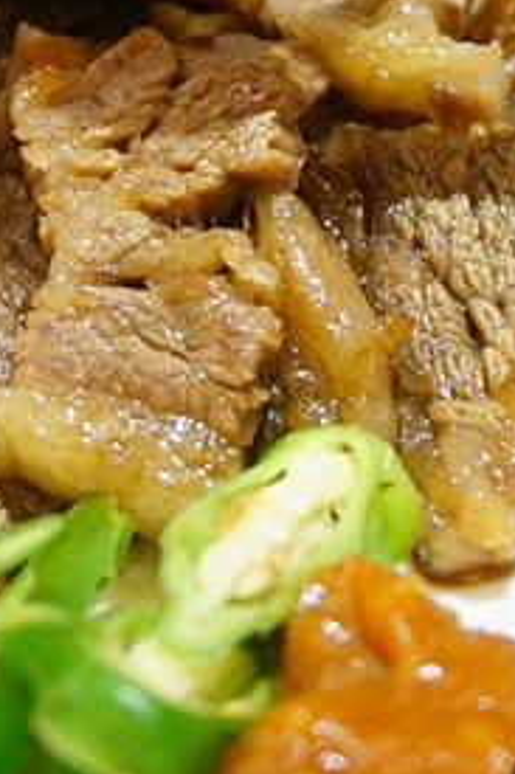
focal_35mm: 110
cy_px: -169
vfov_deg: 17.6
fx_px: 2371
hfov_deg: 12.4
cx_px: 189
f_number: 4.5
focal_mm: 27
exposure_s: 1/60
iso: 1600
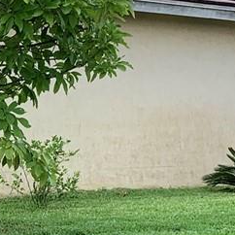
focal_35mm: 152
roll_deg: -1.0
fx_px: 1167
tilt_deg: -4.5
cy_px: 236
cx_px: -185
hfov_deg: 10.8
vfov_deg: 11.4
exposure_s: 1/605
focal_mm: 4.25
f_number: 1.8
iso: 25
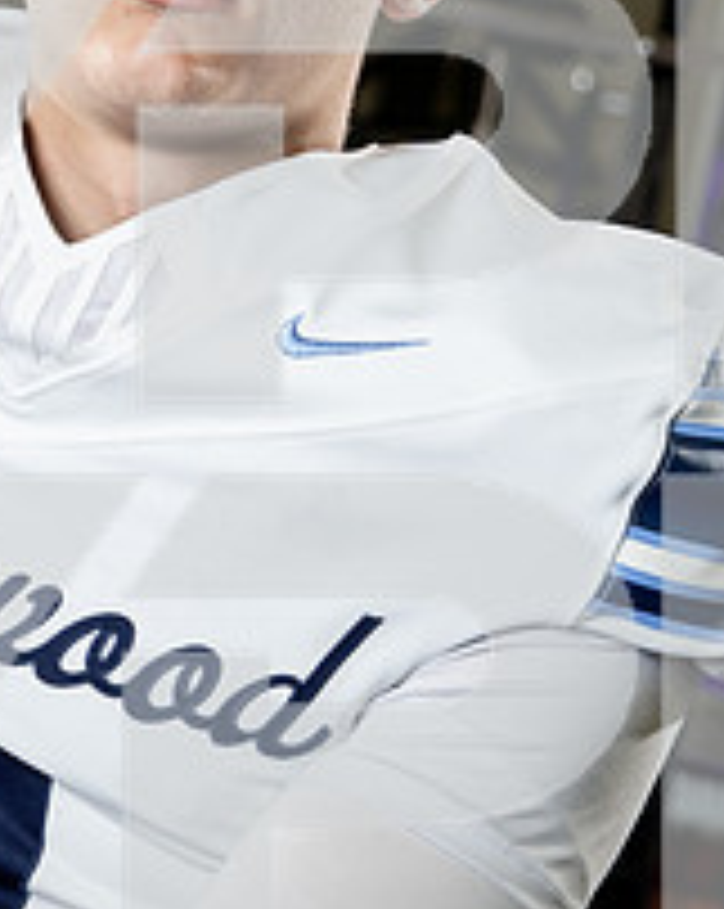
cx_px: 49
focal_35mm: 116
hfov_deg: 13.1
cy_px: 169
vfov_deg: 16.5
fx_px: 3114
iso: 640
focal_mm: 43
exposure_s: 1/250
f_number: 4
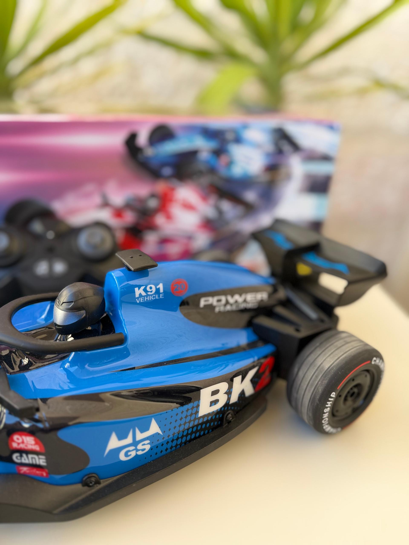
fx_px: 378
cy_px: 272
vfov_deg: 71.6
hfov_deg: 56.8
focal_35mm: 24
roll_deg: -3.2
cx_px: 204
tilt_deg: -26.3
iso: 64
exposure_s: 1/166
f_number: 1.78
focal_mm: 6.76
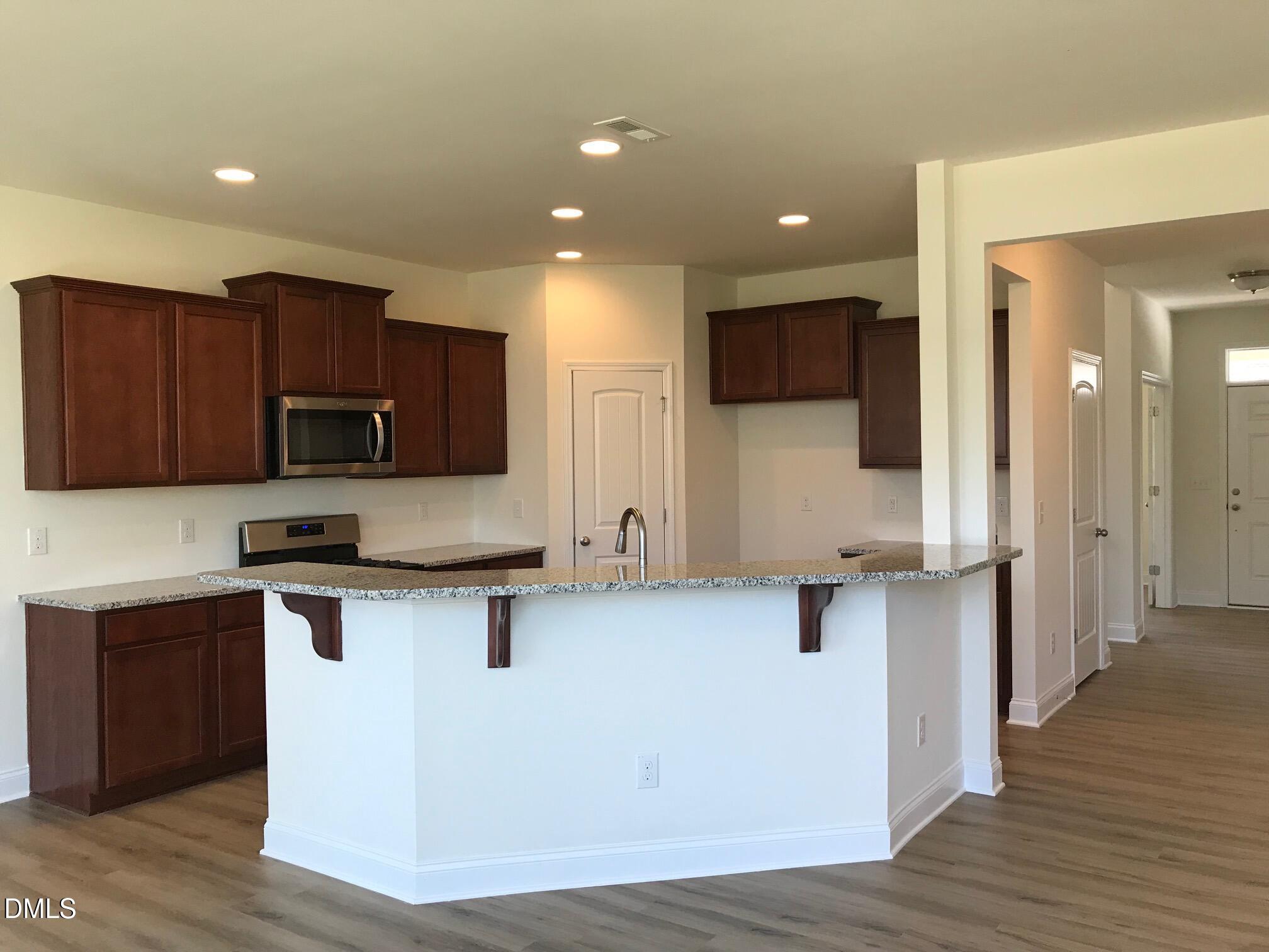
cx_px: 634
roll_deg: +0.5
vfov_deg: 49.7
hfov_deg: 63.4
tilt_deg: +0.0
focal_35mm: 28
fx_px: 1026
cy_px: 476
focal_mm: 3.99
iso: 20
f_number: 1.8
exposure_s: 1/40
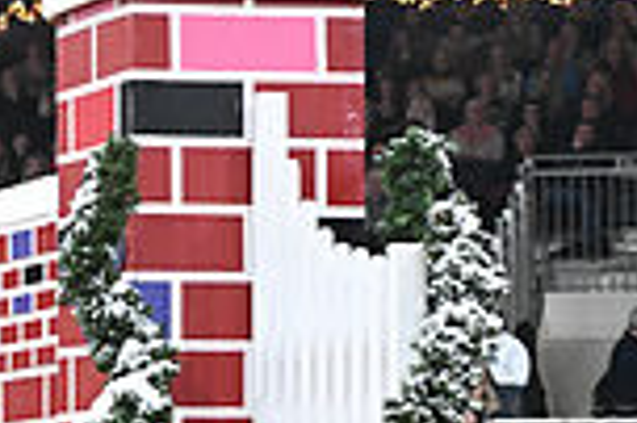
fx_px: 4719
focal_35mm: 267
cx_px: -549
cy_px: 199
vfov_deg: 5.1
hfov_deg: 7.5
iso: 6400
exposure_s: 1/640
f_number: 3.5
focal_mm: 70
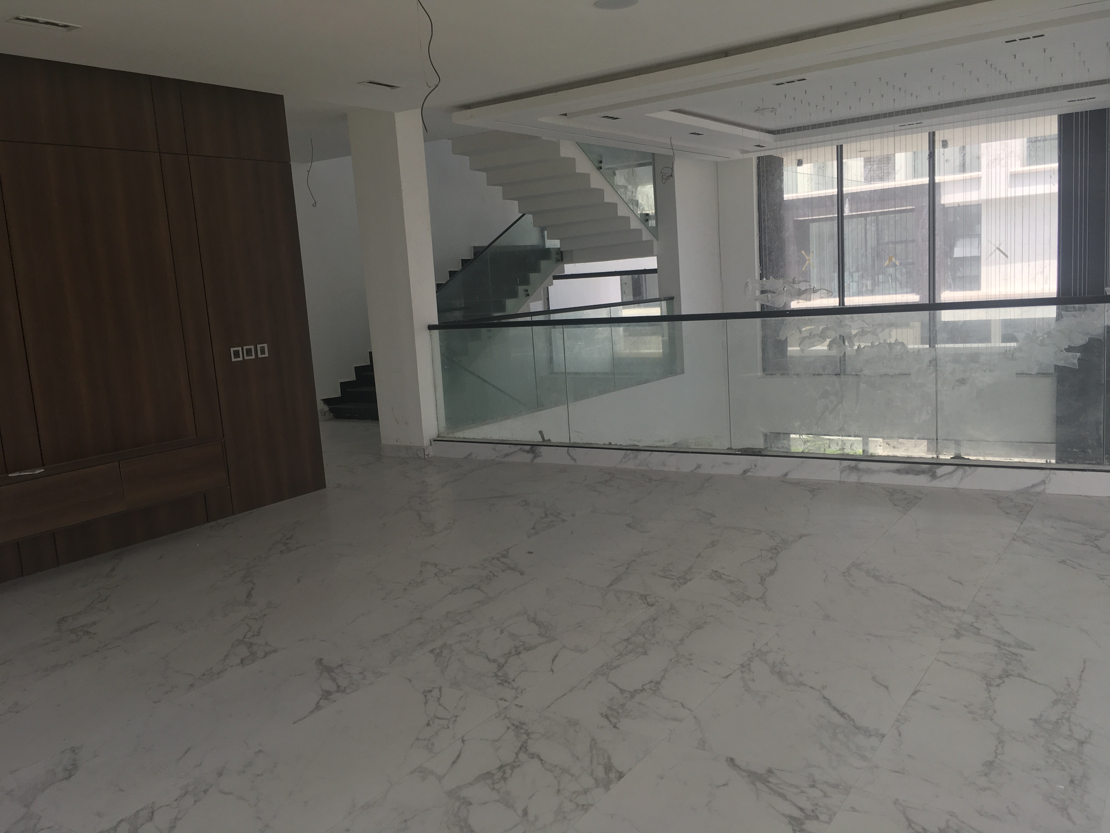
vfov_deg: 48.2
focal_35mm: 29
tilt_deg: -6.5
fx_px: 930
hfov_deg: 61.7
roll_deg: +4.7
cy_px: 416
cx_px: 555
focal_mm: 4.15
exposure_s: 1/371
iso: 25
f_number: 2.2
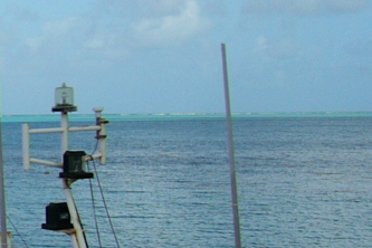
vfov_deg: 9.8
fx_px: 1447
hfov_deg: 13.0
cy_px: 188
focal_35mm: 140
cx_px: -340
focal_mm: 5.8
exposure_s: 1/200
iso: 50
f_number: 8
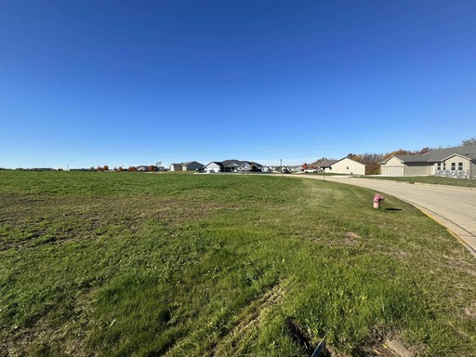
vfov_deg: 85.7
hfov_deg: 102.1
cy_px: 178
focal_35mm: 14
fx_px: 193
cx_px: 238
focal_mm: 2.22
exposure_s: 1/2028
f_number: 2.2
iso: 50
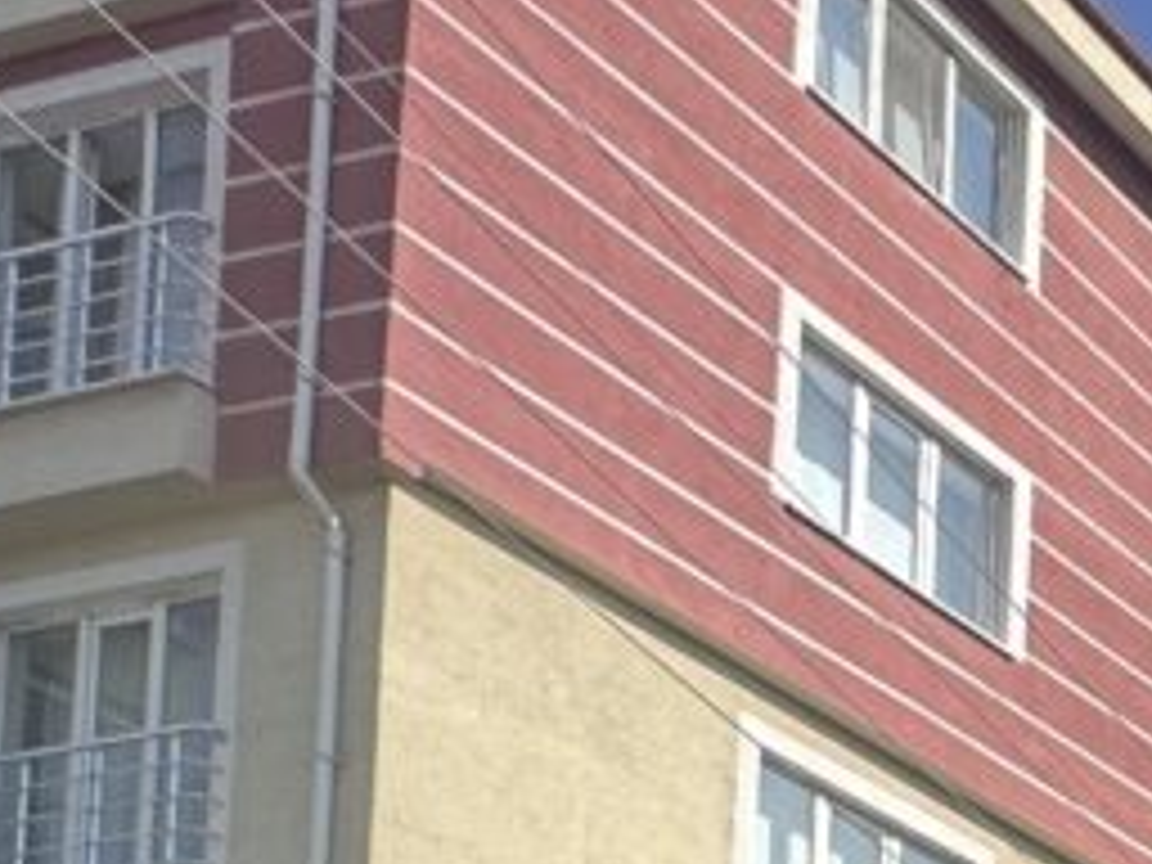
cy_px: 1832
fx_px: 2330
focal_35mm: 70
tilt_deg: +1.9
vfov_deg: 15.6
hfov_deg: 17.8
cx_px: 2385
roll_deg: +0.3
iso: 50
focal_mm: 2.22
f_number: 2.2
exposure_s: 1/980
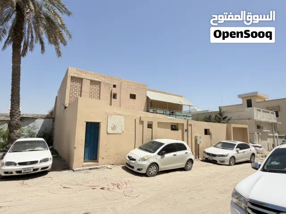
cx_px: 143
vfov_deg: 85.7
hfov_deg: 102.1
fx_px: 116
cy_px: 107
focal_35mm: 14
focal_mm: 2.22
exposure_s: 1/841
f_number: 2.2
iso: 20
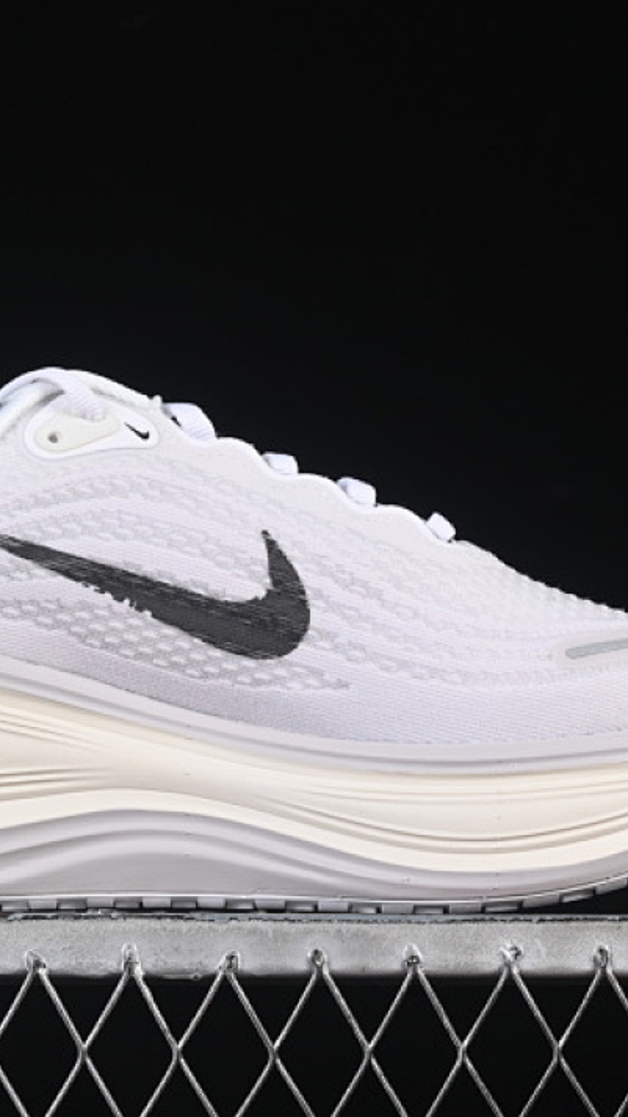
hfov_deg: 10.2
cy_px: 561
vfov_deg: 18.0
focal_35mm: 119
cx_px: 196
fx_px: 3523
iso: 160
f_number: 8
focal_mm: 50
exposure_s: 1/80
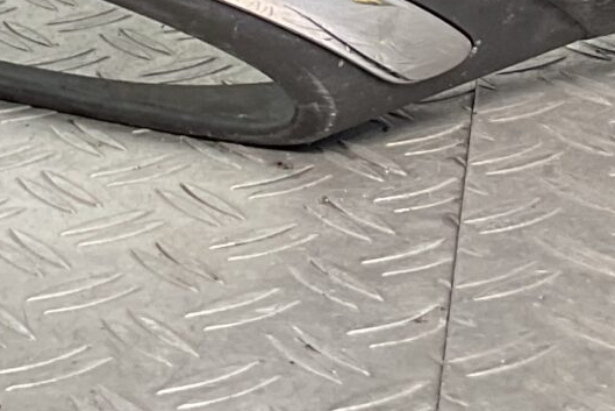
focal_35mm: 146
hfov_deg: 13.9
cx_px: 42
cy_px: -425
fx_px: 2495
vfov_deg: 8.8
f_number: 1.8
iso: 25
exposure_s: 1/120
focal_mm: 3
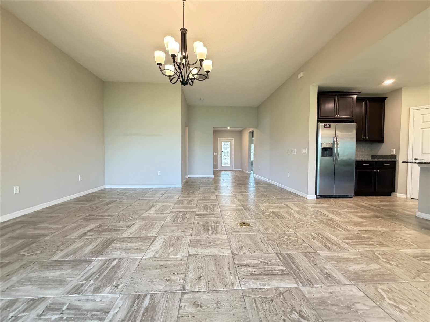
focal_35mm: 14
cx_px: 215
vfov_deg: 85.7
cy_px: 161
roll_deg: +0.9
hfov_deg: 102.1
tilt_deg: -1.5
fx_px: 174
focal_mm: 2.22
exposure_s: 1/60
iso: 500
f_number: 2.2
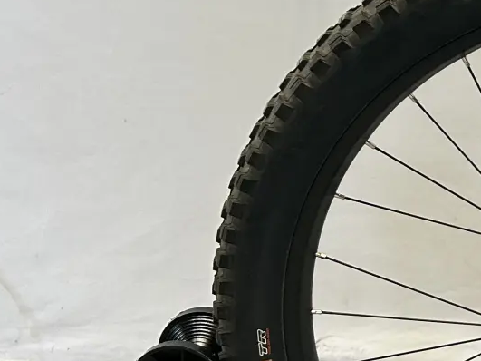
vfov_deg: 15.7
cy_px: 158
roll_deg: -1.5
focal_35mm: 94
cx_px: 701
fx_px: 1306
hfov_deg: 18.7
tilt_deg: -15.7
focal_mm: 5.7
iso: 100
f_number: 1.5
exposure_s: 1/121
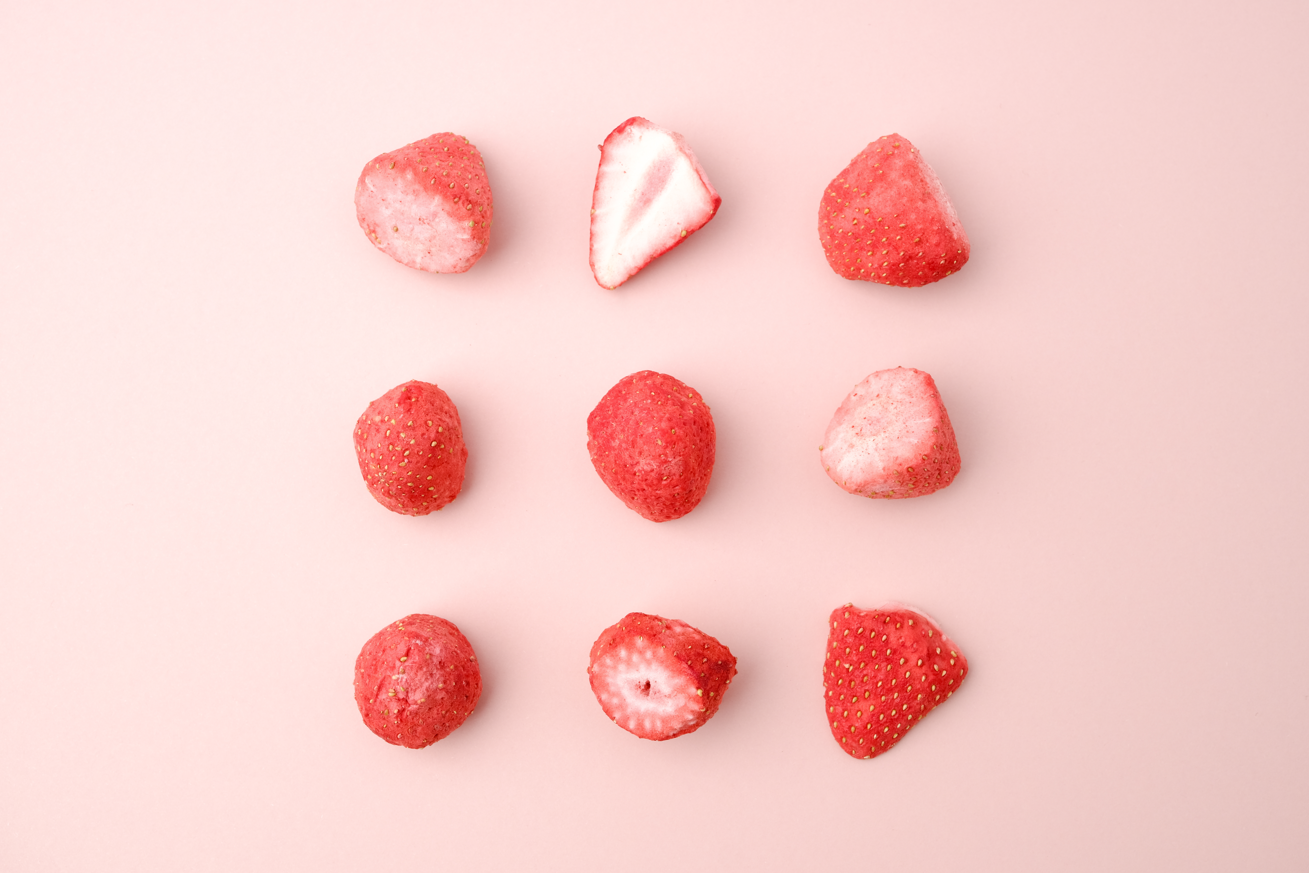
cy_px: 436
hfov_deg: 43.6
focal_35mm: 45
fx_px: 1636
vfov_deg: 29.9
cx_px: 654
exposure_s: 1/100
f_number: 8
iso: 200
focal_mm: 30
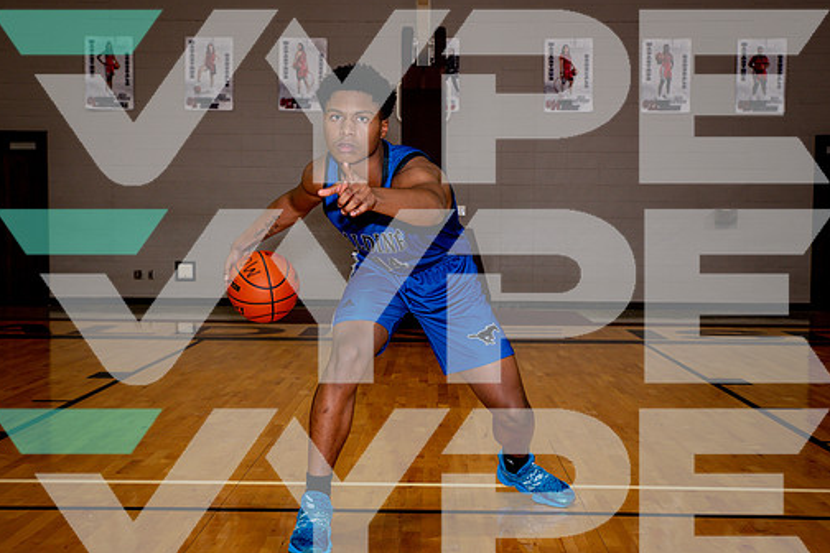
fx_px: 1222
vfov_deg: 25.5
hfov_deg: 37.5
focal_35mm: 53
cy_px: 297
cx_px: 415
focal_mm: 46
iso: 400
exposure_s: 1/160
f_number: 6.3
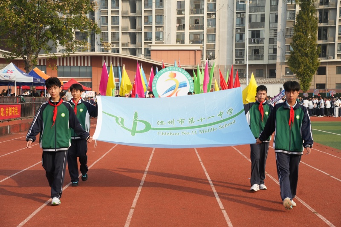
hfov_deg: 32.4
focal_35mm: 62
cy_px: 114
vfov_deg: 21.9
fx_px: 587
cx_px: 170
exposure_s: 1/1250
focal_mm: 62
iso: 800
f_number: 7.1
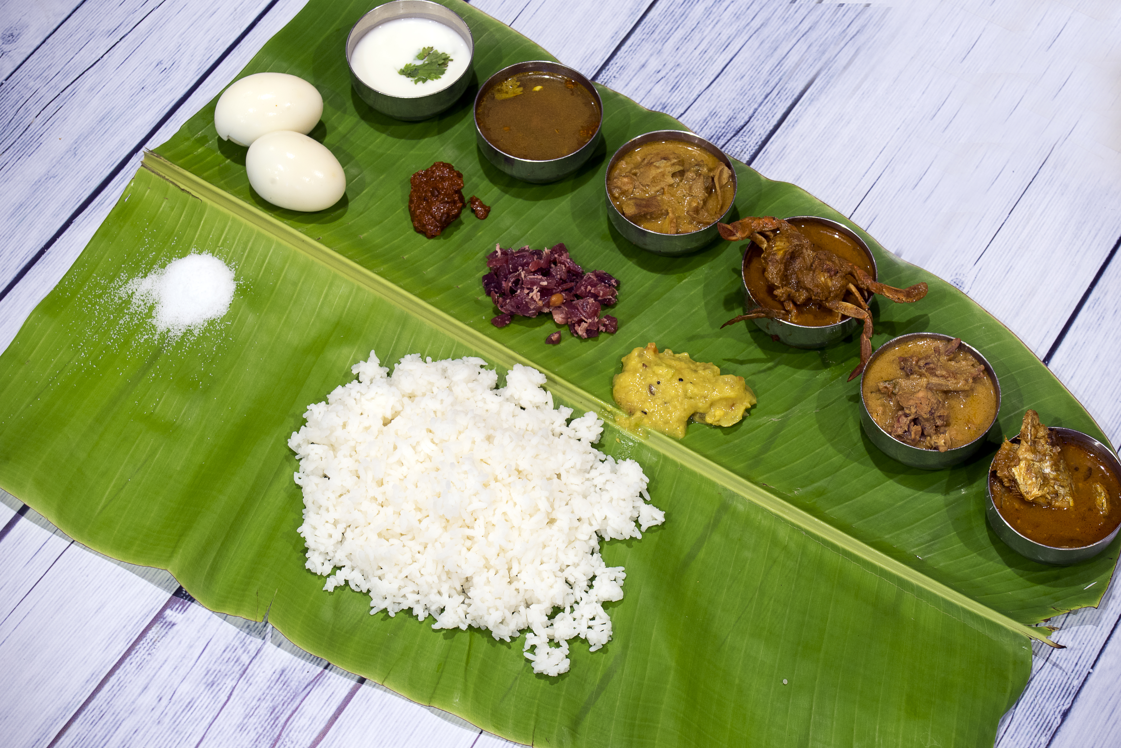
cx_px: 560
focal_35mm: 80
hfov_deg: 25.4
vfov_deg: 17.1
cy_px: 374
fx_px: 2491
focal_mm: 80
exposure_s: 1.6
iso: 400
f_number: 11
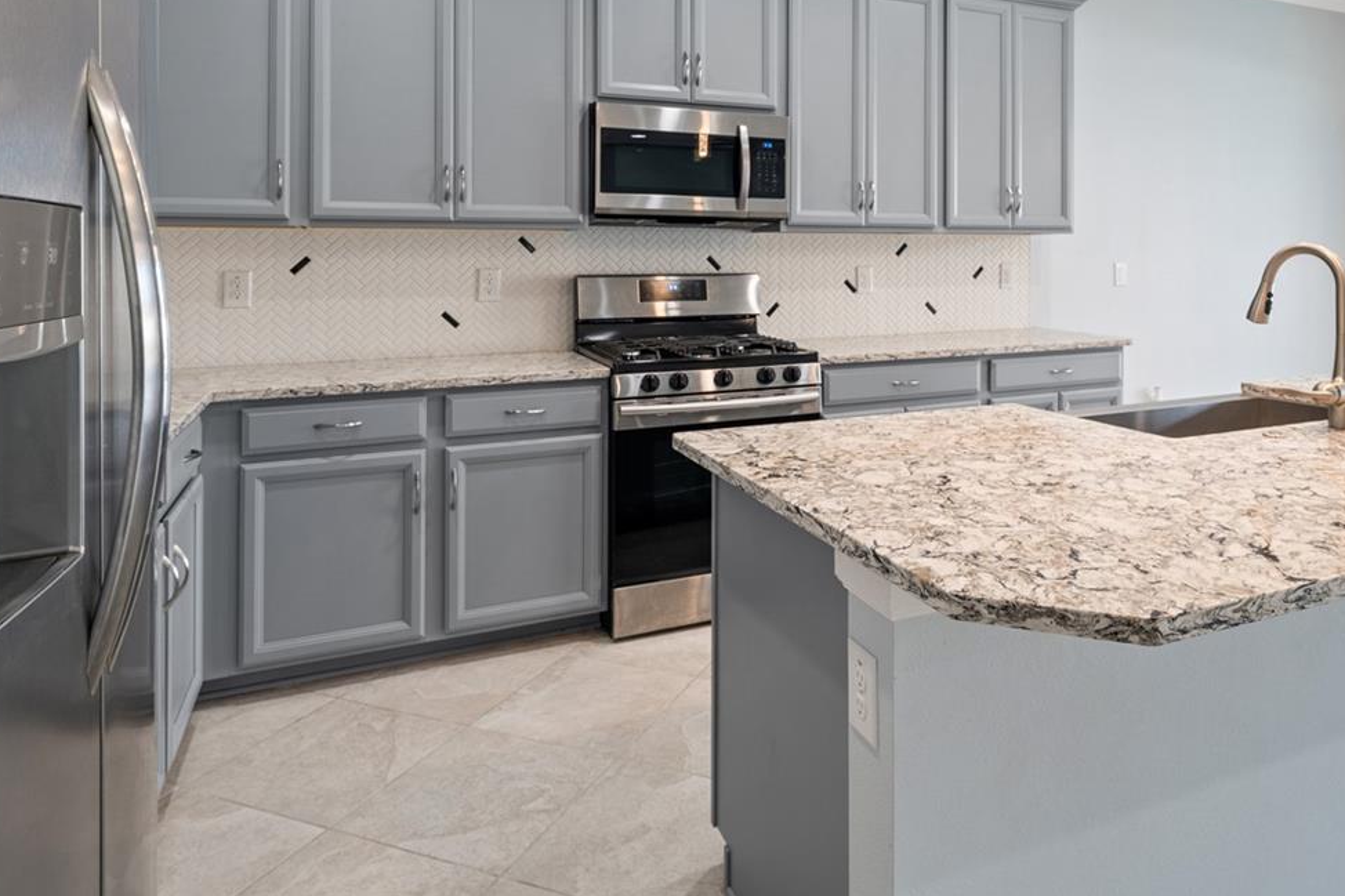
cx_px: 798
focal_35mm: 23
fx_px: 859
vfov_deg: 53.8
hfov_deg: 75.4
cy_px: 287
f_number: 8
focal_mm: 14
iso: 200
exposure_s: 1/8
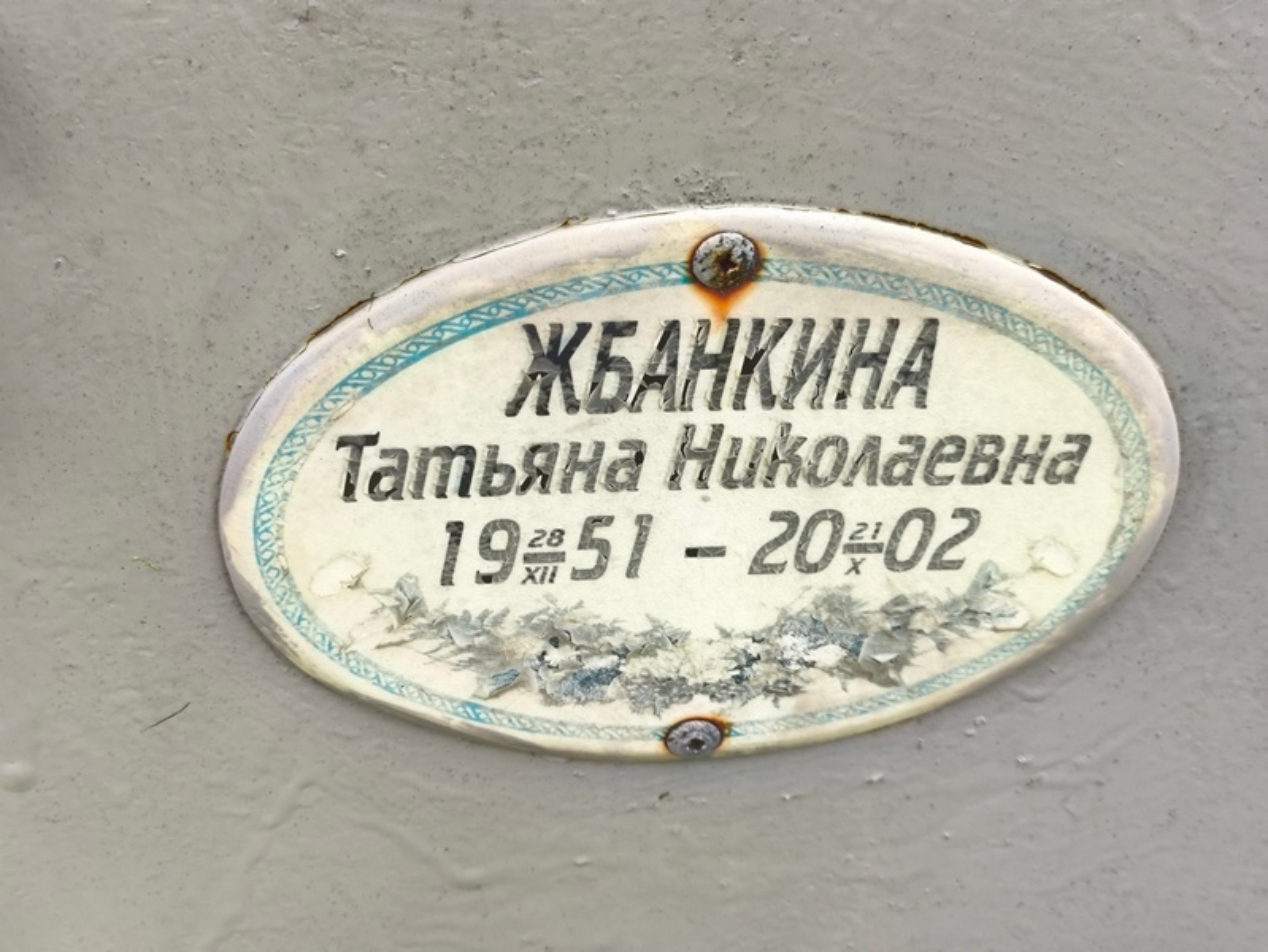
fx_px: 1832
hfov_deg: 38.2
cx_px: 634
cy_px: 476
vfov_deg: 29.1
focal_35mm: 50
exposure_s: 1/120
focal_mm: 4.71
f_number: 1.7
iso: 100
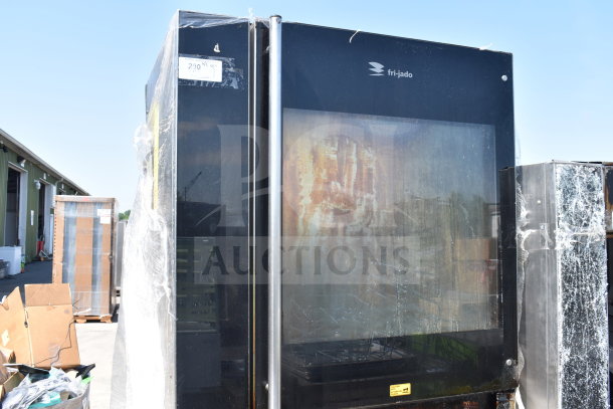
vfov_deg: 38.4
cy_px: 204
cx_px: 306
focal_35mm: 34
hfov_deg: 55.1
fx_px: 588
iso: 200
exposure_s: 1/200
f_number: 7.1
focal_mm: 23
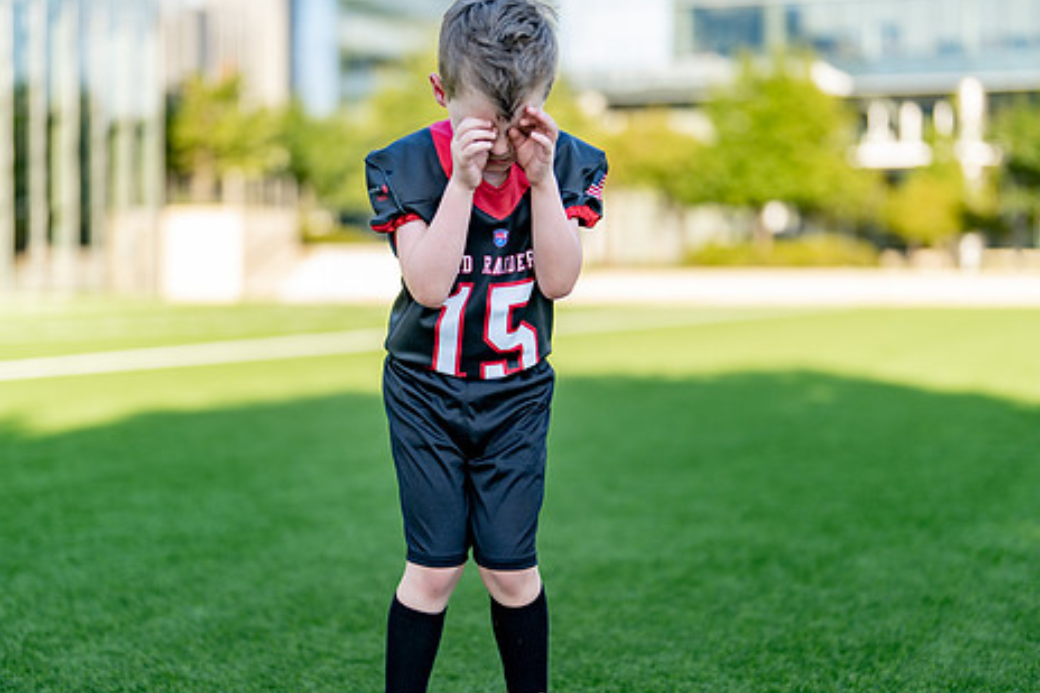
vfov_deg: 20.3
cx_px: 524
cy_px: 325
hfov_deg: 30.1
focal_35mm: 67
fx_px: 1935
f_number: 1.2
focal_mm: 50
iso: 100
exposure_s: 1/1600
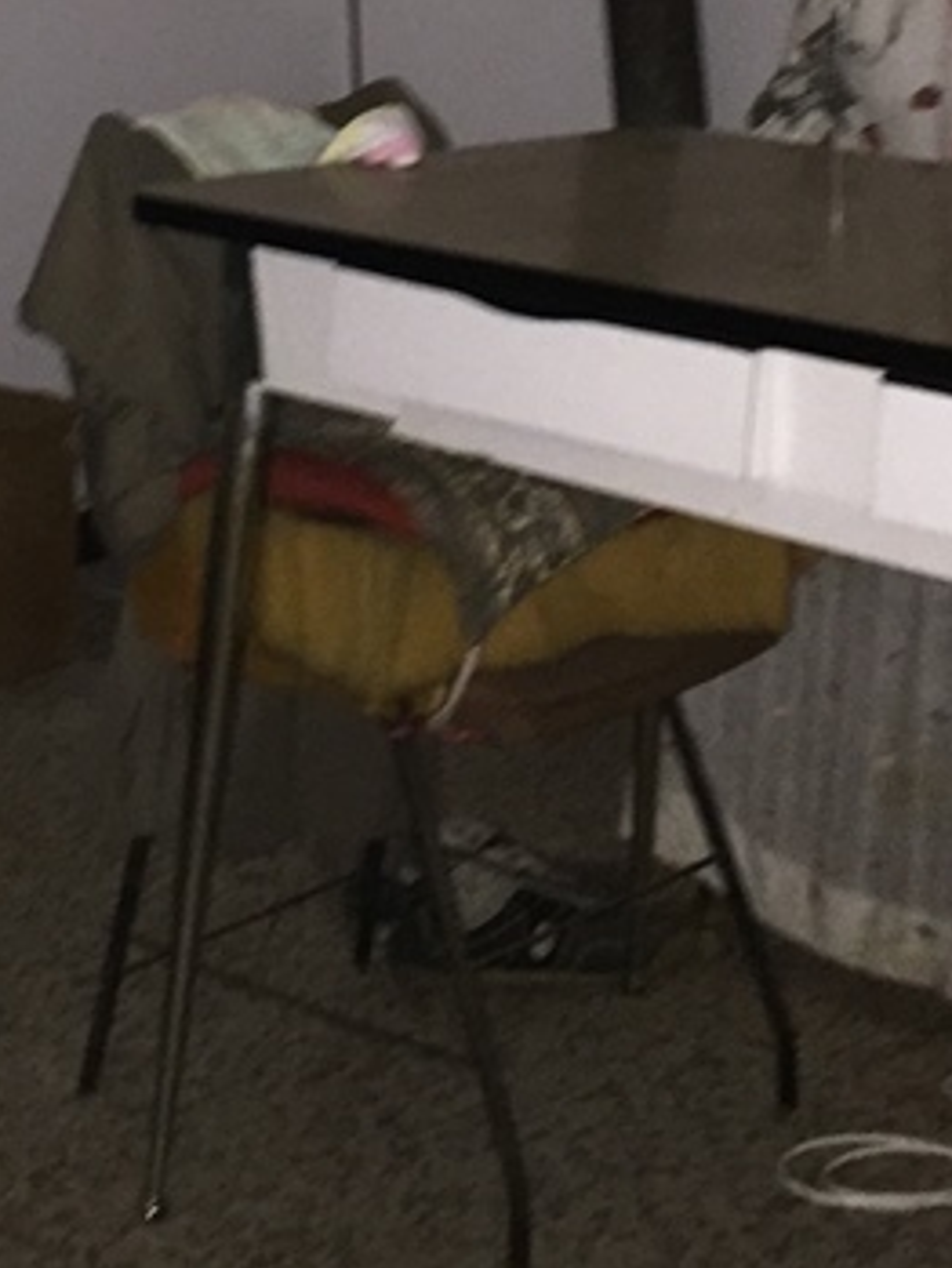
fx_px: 3115
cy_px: -178
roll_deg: -1.1
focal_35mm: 85
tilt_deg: -0.3
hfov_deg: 17.3
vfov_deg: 21.6
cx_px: 327
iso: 200
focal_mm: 4.15
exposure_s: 1/17
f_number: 2.2
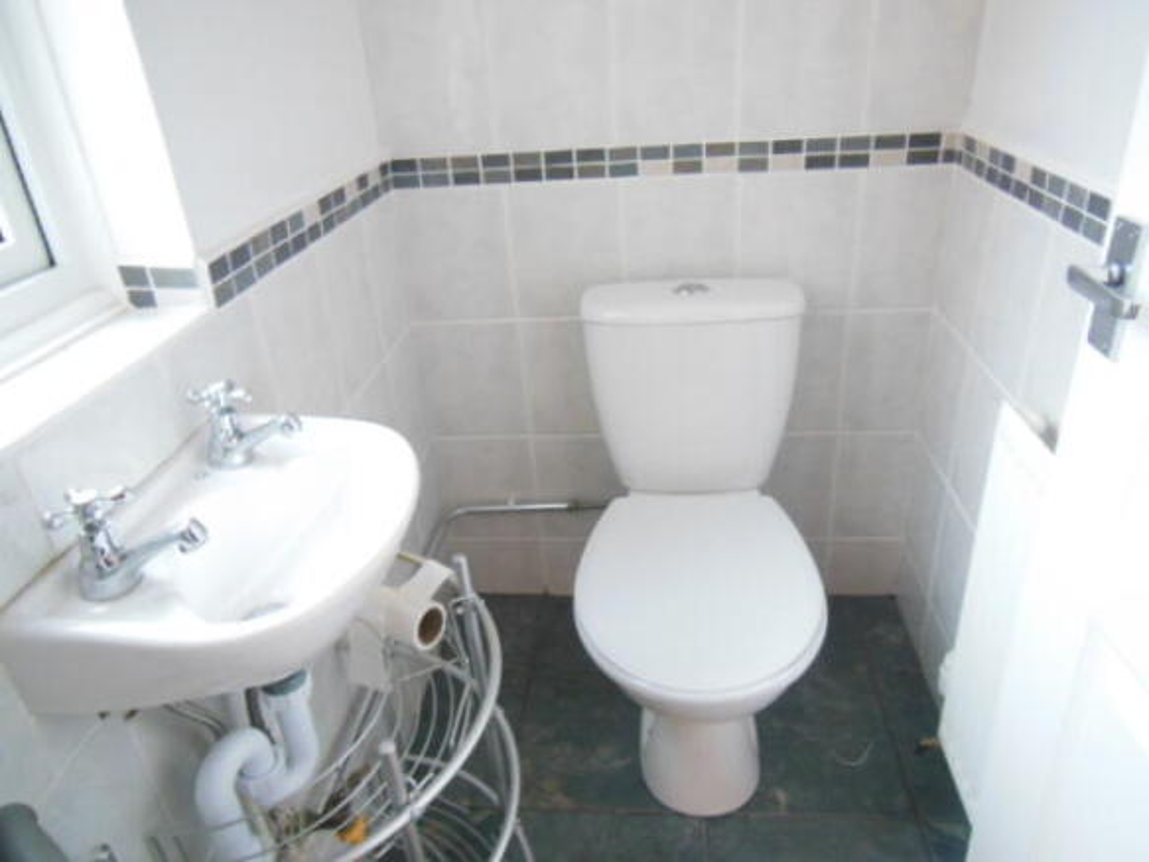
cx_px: 574
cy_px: 431
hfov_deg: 69.4
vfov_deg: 54.9
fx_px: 830
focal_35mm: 25
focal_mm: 4.5
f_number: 3.5
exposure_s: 1/6
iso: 800
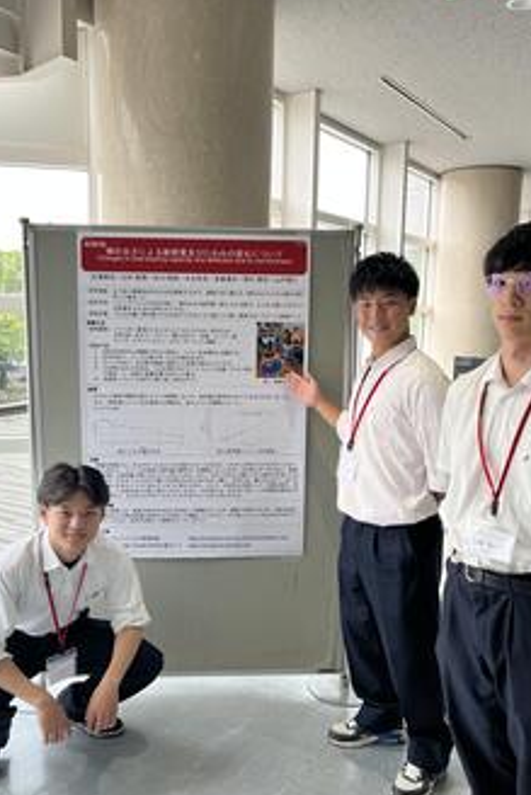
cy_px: 427
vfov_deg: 57.1
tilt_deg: -9.2
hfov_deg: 40.0
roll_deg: -1.0
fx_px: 729
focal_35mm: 33
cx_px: 257
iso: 40
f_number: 1.6
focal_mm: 5.1
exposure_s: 1/121
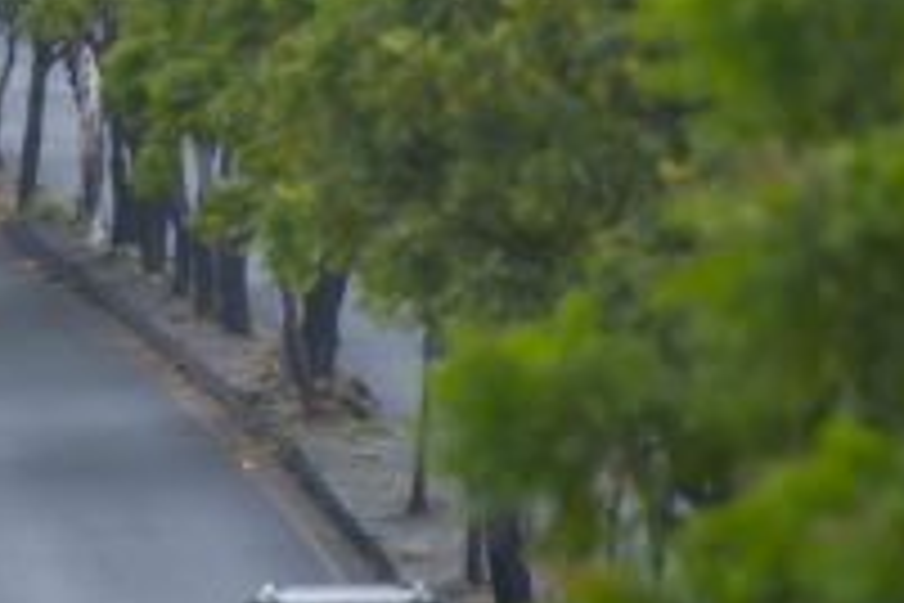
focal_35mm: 795
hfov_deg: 2.6
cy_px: 162
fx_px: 19962
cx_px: -297
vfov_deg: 1.7
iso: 320
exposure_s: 1/640
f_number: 4
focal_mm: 200
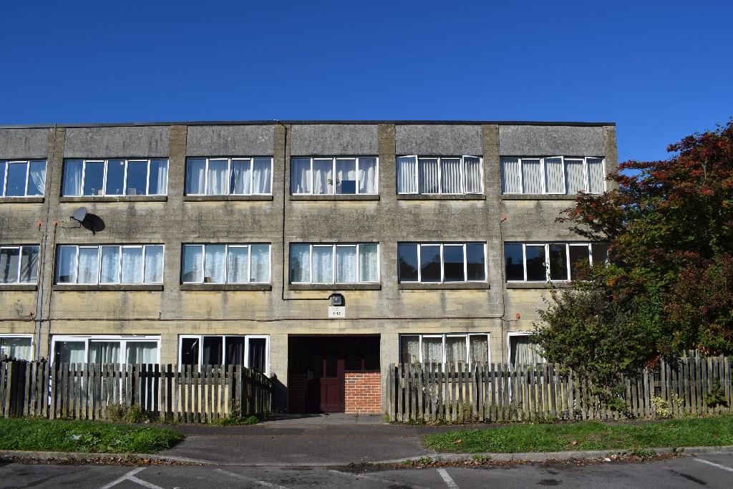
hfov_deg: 67.4
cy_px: 244
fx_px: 550
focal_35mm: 27
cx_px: 366
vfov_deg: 47.9
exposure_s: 1/500
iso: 200
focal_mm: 18
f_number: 11
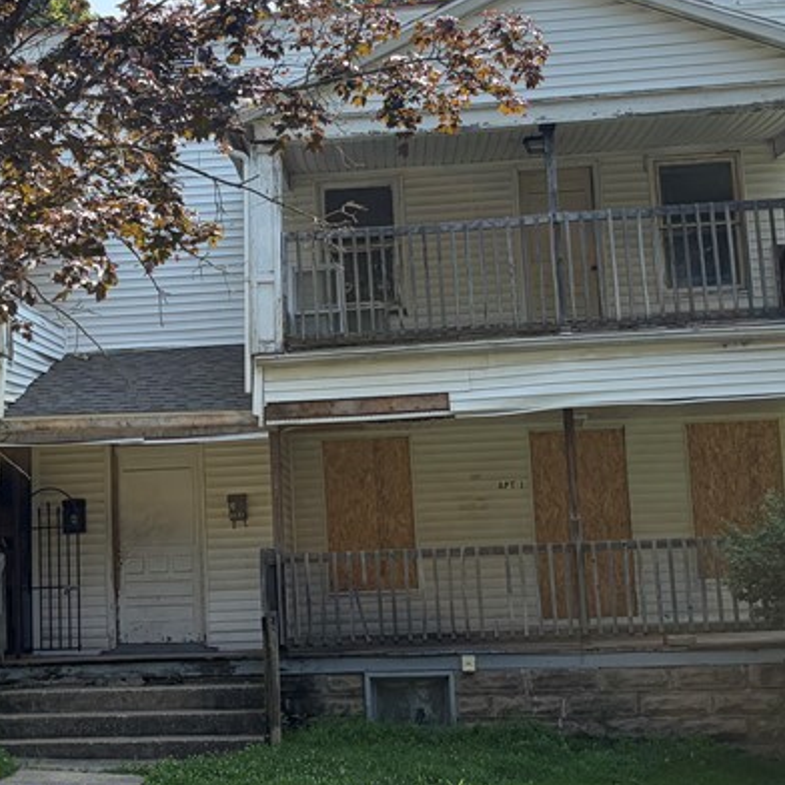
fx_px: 1539
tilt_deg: +8.5
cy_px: 360
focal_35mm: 60
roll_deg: +2.4
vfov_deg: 28.6
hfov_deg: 28.4
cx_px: 248
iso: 64
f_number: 1.6
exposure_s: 1/1484
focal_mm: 5.96
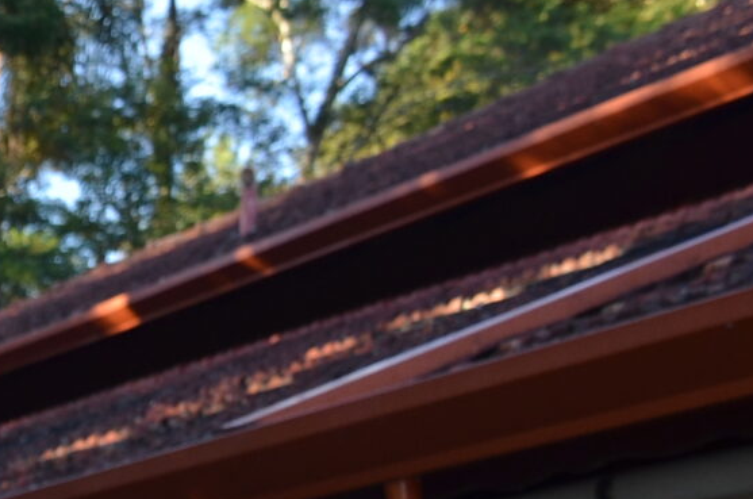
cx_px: -819
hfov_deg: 12.7
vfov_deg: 9.3
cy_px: 959
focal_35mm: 138
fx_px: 2881
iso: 200
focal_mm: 20
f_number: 3.5
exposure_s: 1/200
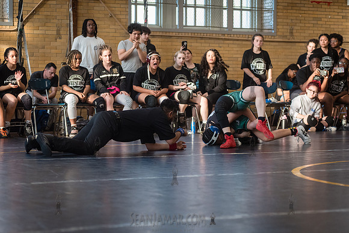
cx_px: 170
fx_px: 847
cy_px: 121
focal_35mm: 87
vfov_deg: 15.7
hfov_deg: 23.3
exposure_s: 1/400
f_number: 3.5
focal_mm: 80
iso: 2500
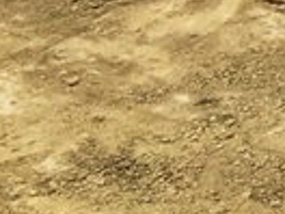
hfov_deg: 7.3
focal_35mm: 219
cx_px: 1028
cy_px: -365
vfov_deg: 6.4
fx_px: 1803
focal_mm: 4.15
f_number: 2.2
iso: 25
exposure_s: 1/1040
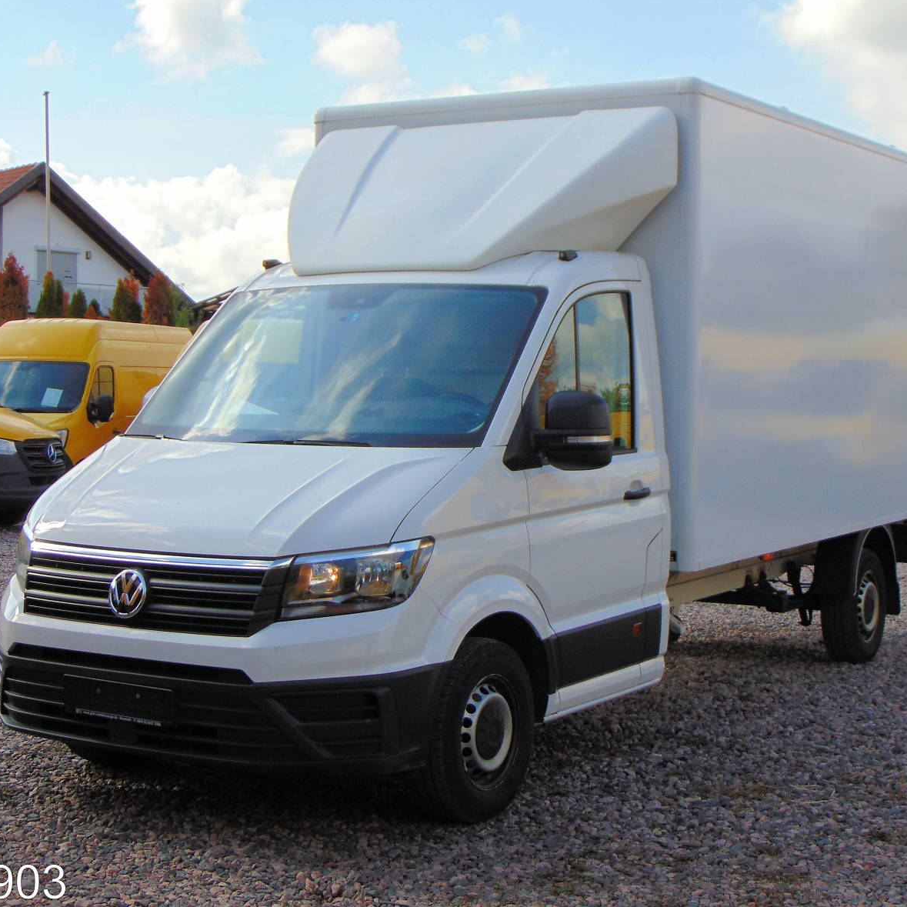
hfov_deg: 28.6
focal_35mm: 60
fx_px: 1779
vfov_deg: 28.6
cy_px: 459
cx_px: 495
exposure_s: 1/320
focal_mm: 9
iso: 80
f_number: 3.5
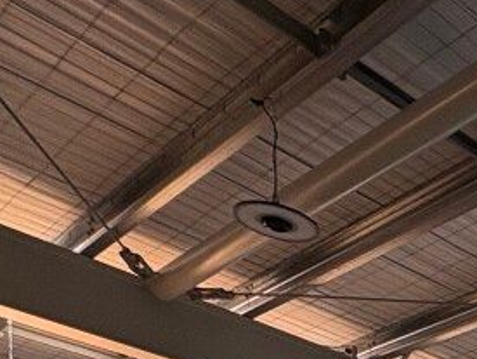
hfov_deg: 23.4
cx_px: 763
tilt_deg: -1.8
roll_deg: +0.9
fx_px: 842
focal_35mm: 61
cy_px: 692
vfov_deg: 17.8
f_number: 2.2
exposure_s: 1/132
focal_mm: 2.22
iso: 40
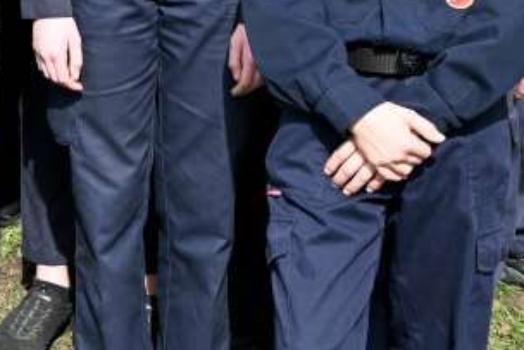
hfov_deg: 13.5
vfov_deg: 9.2
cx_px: -176
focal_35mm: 146
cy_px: -173
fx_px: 2126
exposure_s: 1/250
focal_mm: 37
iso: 100
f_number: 5.6
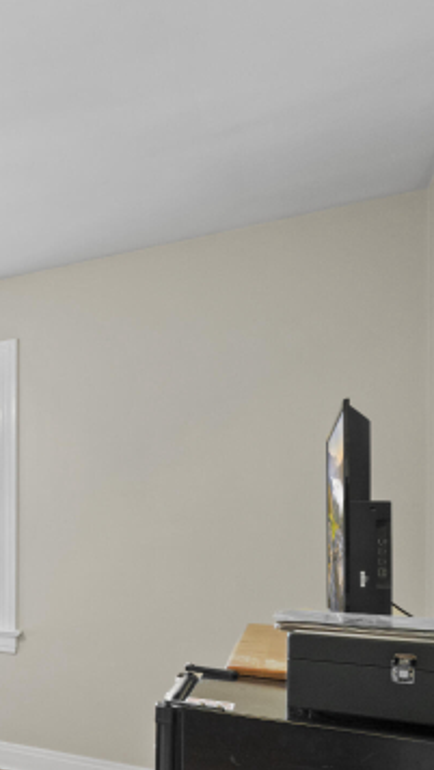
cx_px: -358
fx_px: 675
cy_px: 511
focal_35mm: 33
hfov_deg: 21.6
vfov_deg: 58.2
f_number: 10
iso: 400
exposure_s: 1/1.25
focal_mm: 10
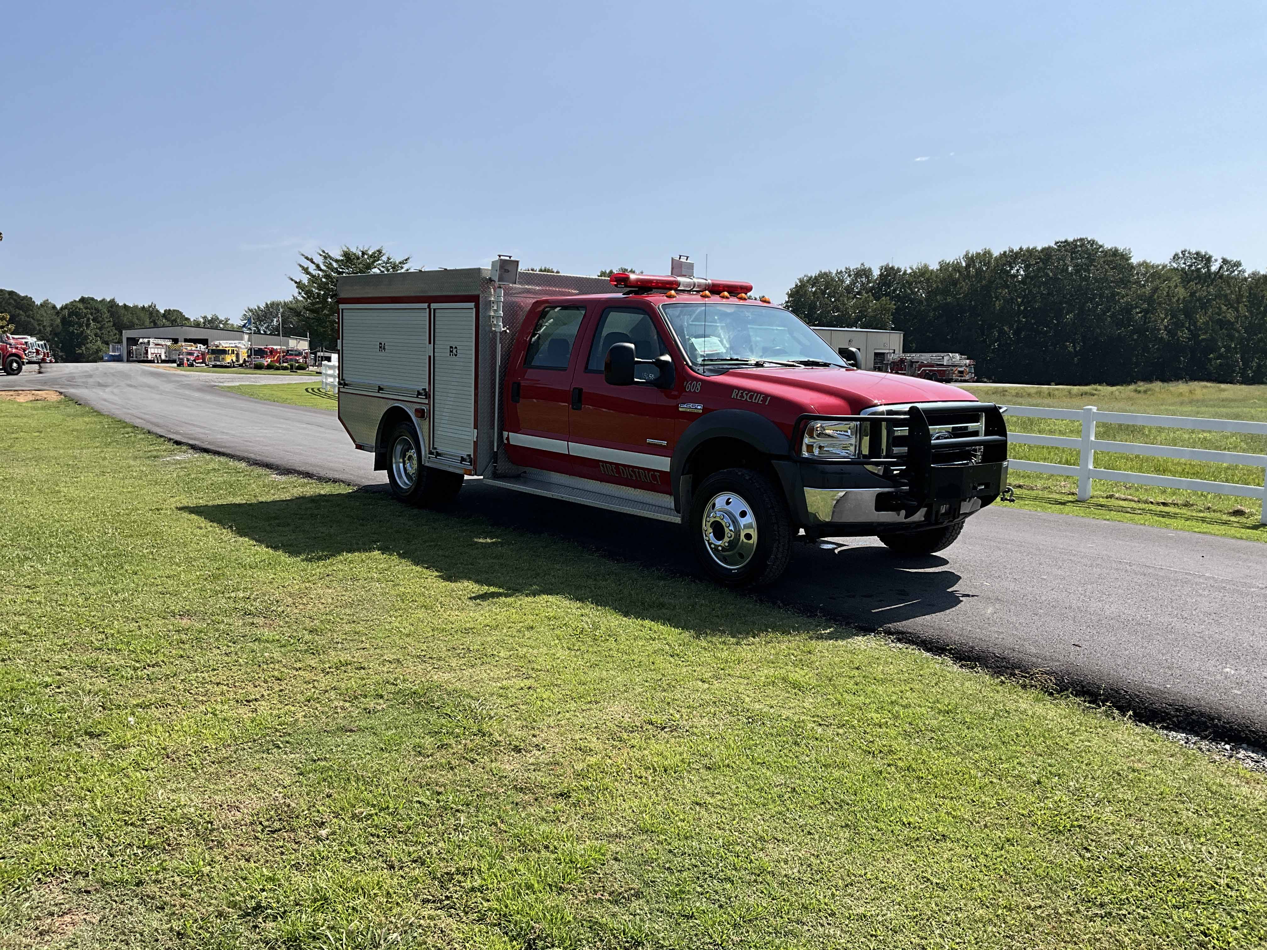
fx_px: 1061
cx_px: 634
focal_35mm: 29
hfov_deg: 61.7
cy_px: 475
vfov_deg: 48.2
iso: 25
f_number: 1.8
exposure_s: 1/2427
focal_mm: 3
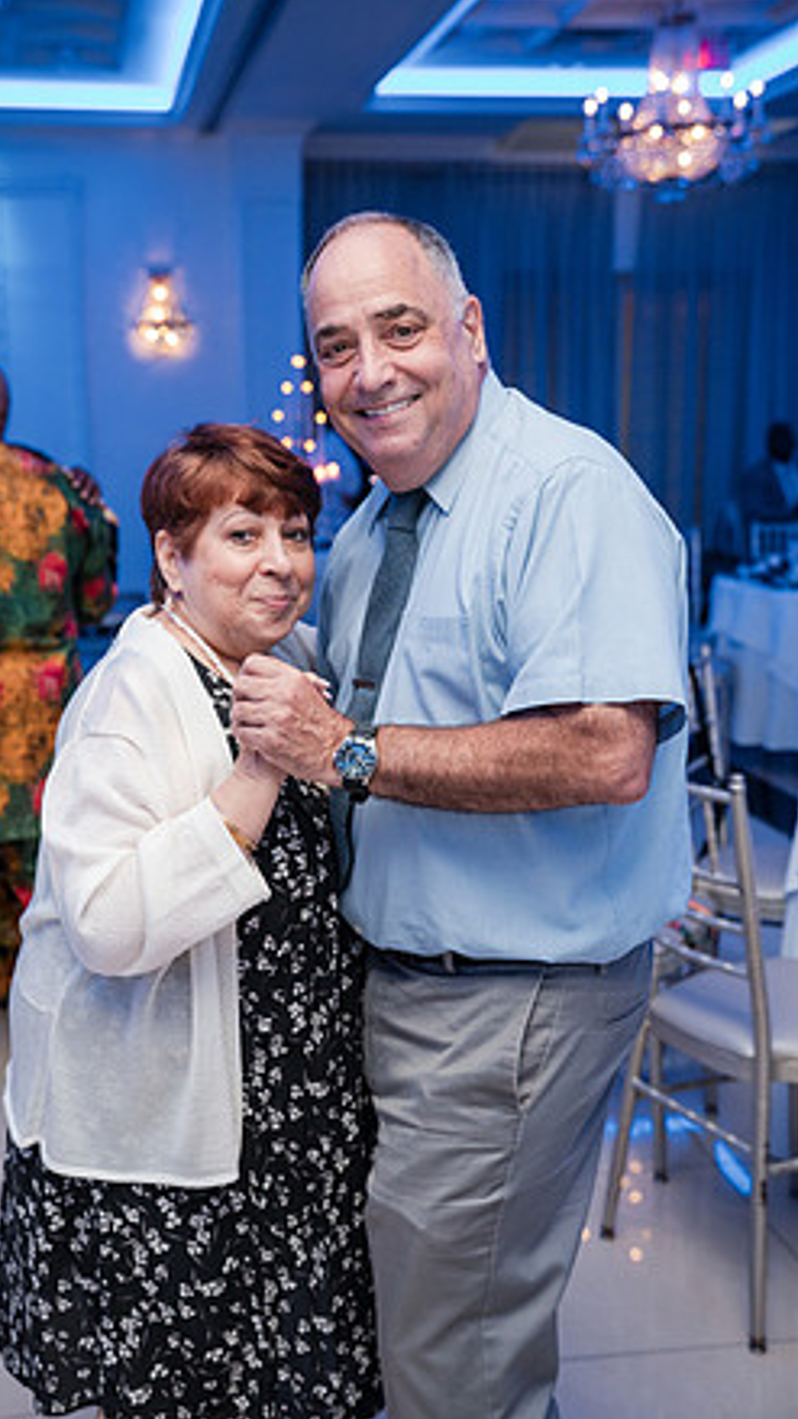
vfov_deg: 46.4
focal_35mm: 44
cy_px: 711
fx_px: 1655
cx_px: 317
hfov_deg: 27.1
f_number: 4
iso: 3200
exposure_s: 1/250
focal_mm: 41
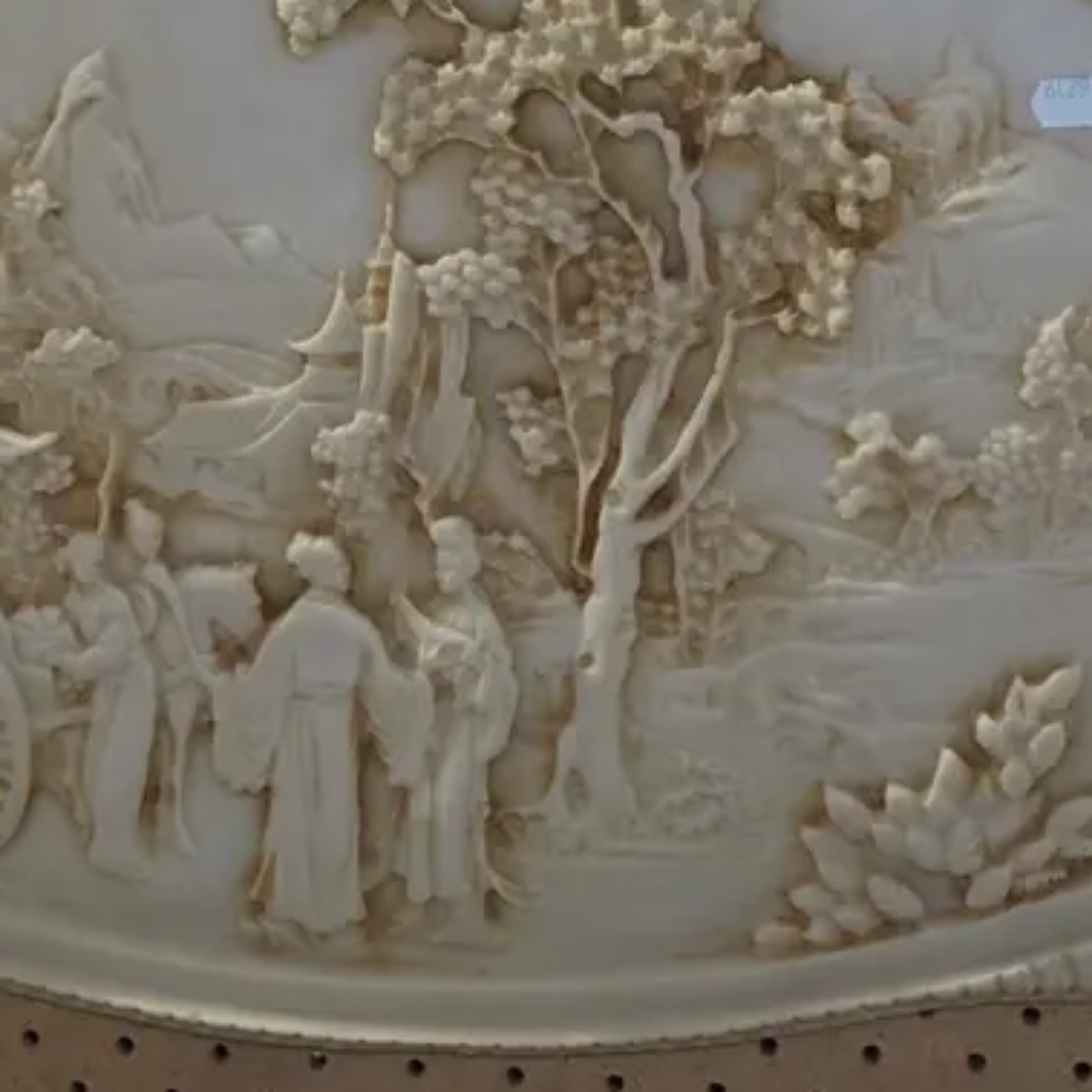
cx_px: 380
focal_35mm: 105
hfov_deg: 16.5
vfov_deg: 16.5
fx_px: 3747
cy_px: 386
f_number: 5.6
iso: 1600
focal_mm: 22
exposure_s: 1/60
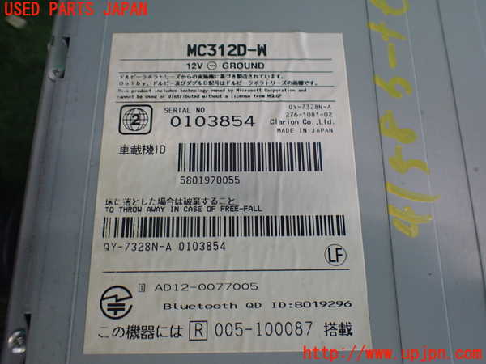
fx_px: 421
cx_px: 243
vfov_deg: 46.8
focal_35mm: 30
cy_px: 182
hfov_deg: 60.0
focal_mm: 5.4
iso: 250
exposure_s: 1/125
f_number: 2.3
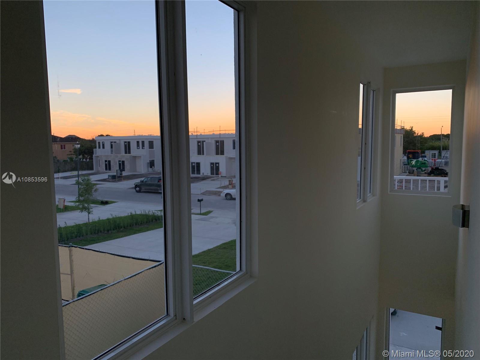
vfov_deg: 53.1
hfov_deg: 67.3
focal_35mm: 26
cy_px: 180
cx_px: 240
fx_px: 361
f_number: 1.8
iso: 25
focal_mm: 4.25
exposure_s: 1/306
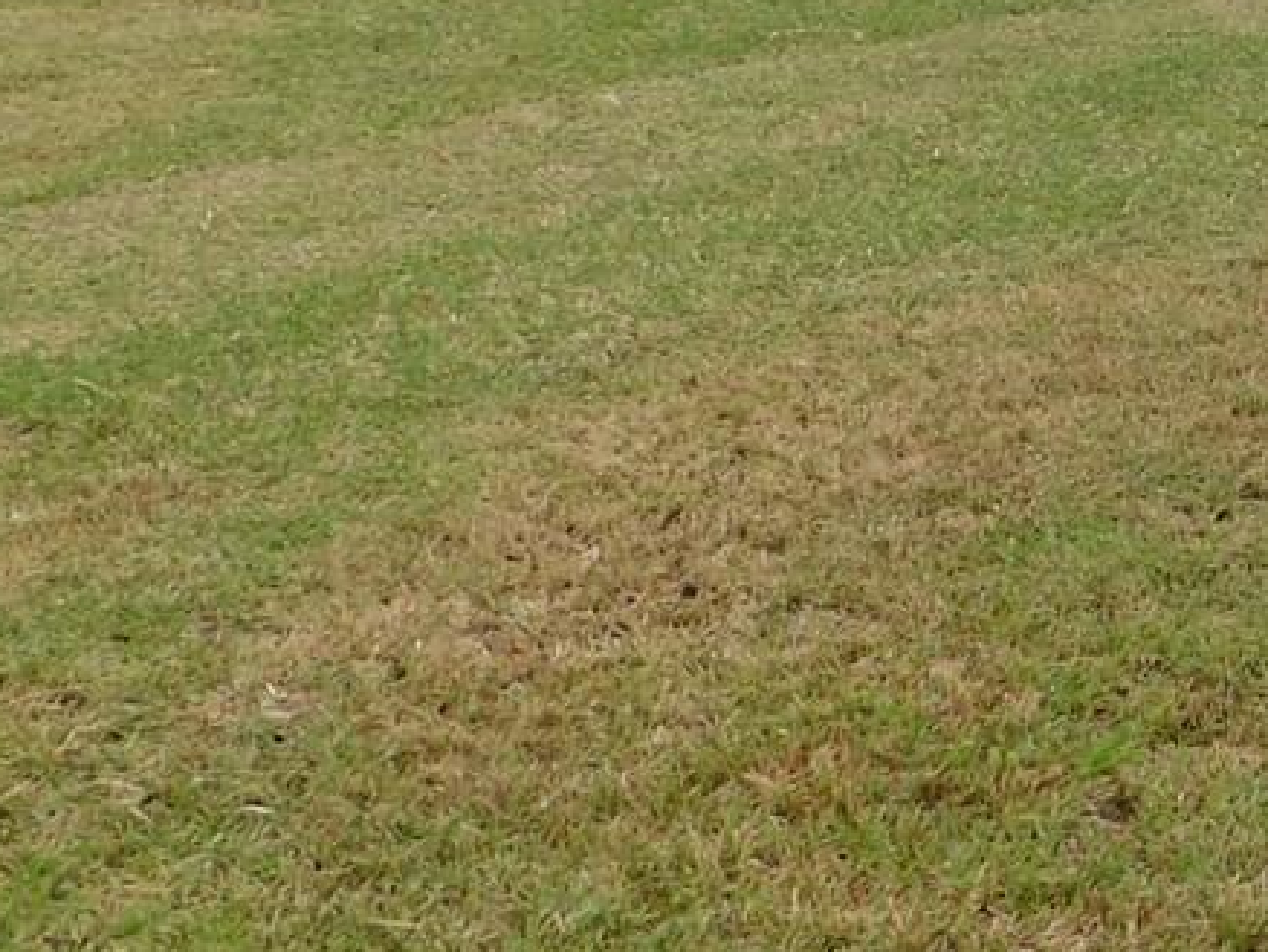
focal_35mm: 84
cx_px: 2163
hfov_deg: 18.9
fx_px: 3079
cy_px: -107
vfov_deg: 17.0
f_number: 6
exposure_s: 1/400
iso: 125
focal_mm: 4
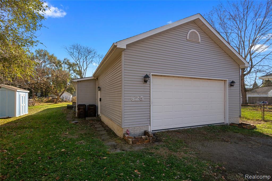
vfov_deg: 43.6
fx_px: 227
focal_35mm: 30
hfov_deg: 61.9
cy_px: 90
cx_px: 136
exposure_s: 1/500
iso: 320
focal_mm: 30
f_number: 9
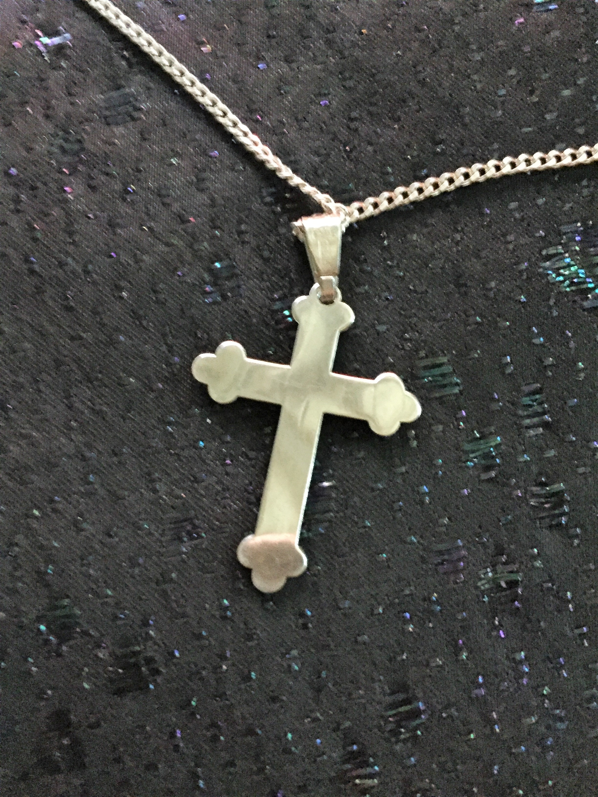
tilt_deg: -80.0
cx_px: 299
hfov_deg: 48.2
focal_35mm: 29
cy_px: 398
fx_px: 668
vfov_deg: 61.7
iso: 1600
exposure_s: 1/17
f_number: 2.2
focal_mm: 4.15
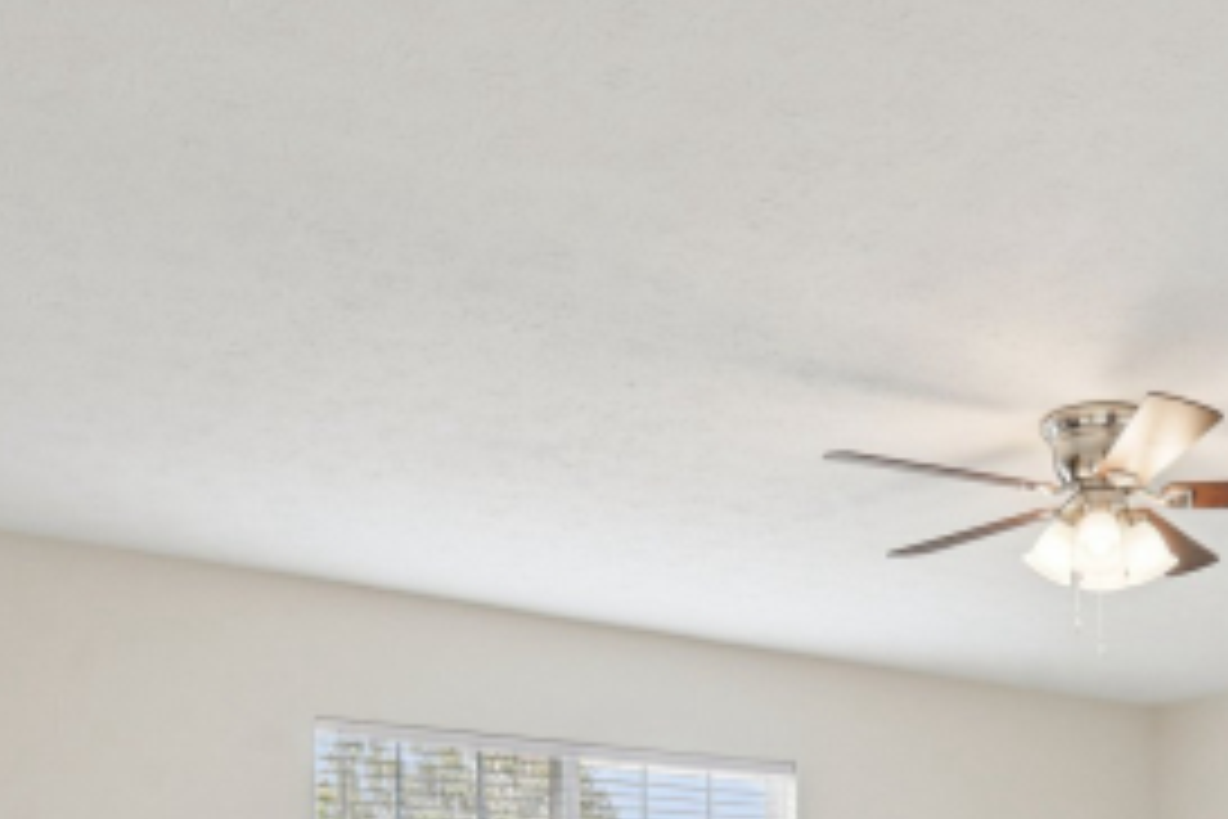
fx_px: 1501
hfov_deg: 41.5
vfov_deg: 27.1
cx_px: 1066
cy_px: 976
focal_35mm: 44
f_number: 8
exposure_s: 1/15
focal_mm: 16
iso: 100
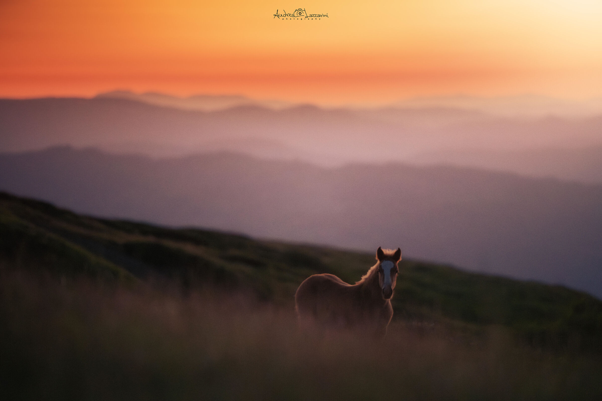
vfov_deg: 6.9
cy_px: 200
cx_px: 301
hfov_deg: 10.3
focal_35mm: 200
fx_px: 3345
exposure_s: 1/250
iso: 4000
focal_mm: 200
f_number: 2.8
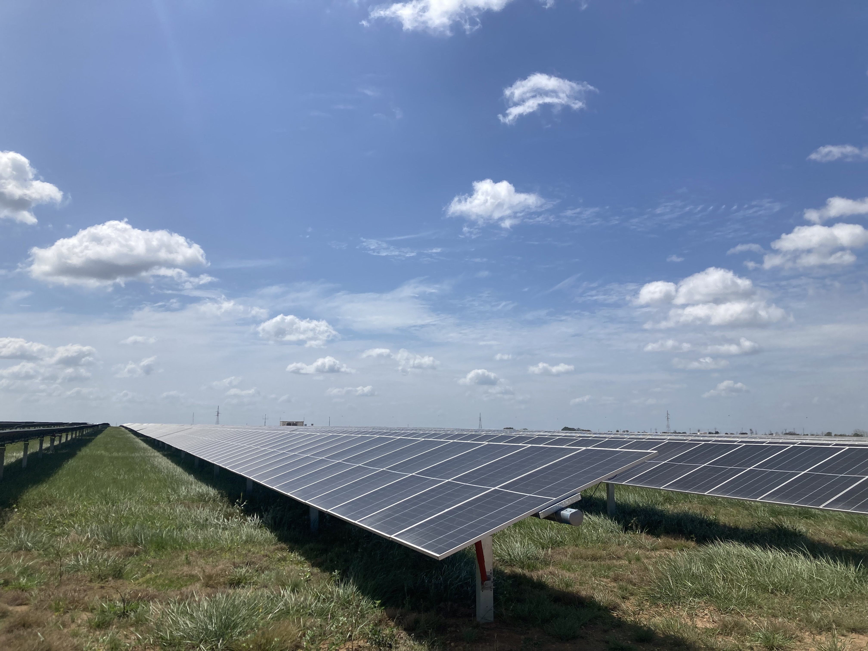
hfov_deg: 63.4
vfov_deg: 49.7
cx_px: 434
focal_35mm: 28
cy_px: 326
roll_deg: -0.9
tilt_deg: +9.6
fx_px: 702
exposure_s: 1/4808
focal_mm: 3.99
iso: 20
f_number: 1.8
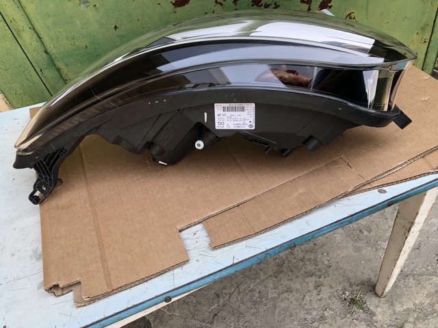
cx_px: 219
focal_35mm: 28
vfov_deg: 49.7
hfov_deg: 63.5
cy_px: 164
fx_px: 354
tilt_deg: -45.9
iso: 20
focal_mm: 4
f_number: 1.8
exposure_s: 1/187
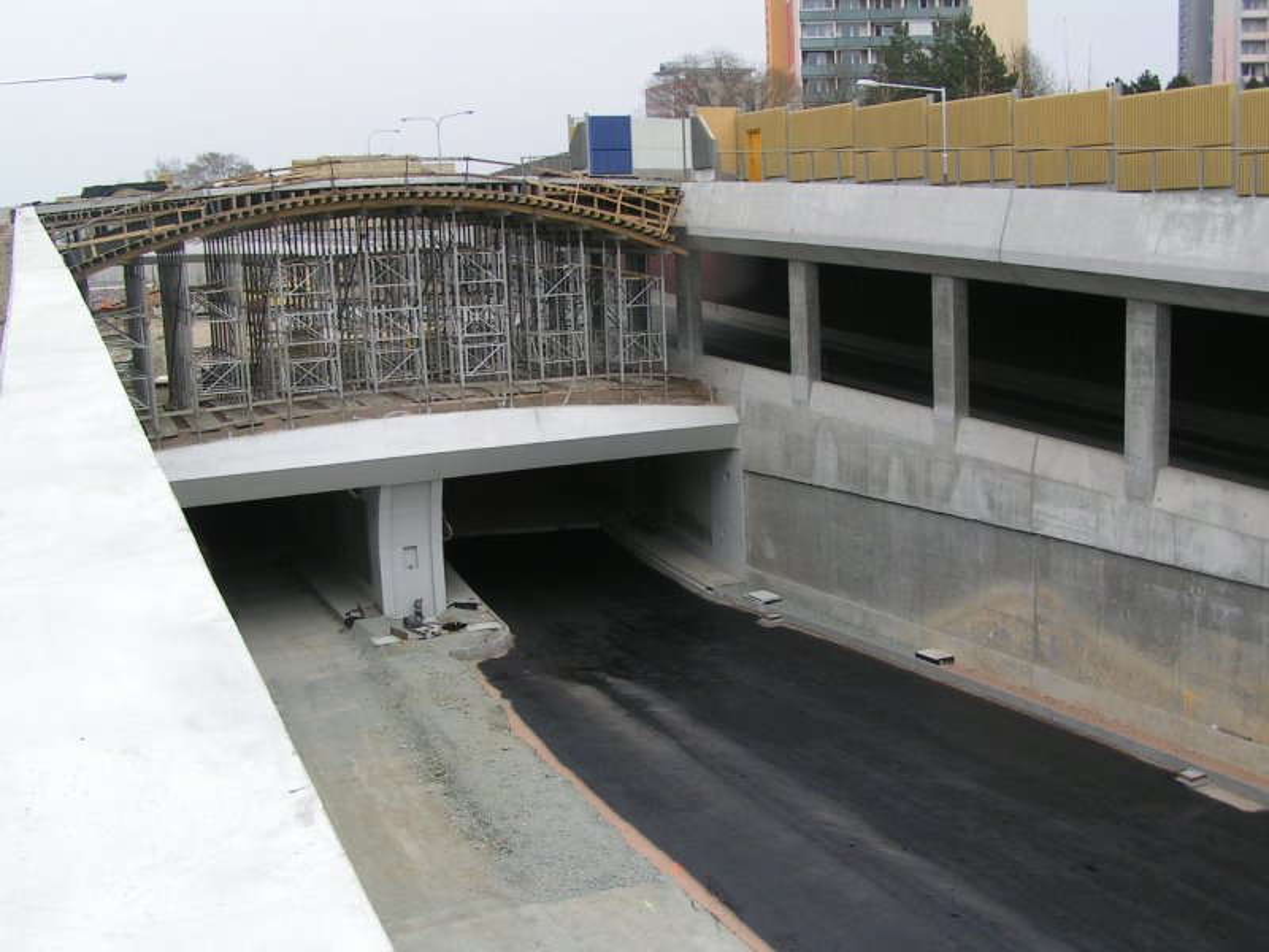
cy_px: 476
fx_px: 1393
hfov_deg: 49.0
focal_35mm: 38
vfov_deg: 37.7
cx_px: 634
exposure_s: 1/200
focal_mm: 5.8
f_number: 5.6
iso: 50
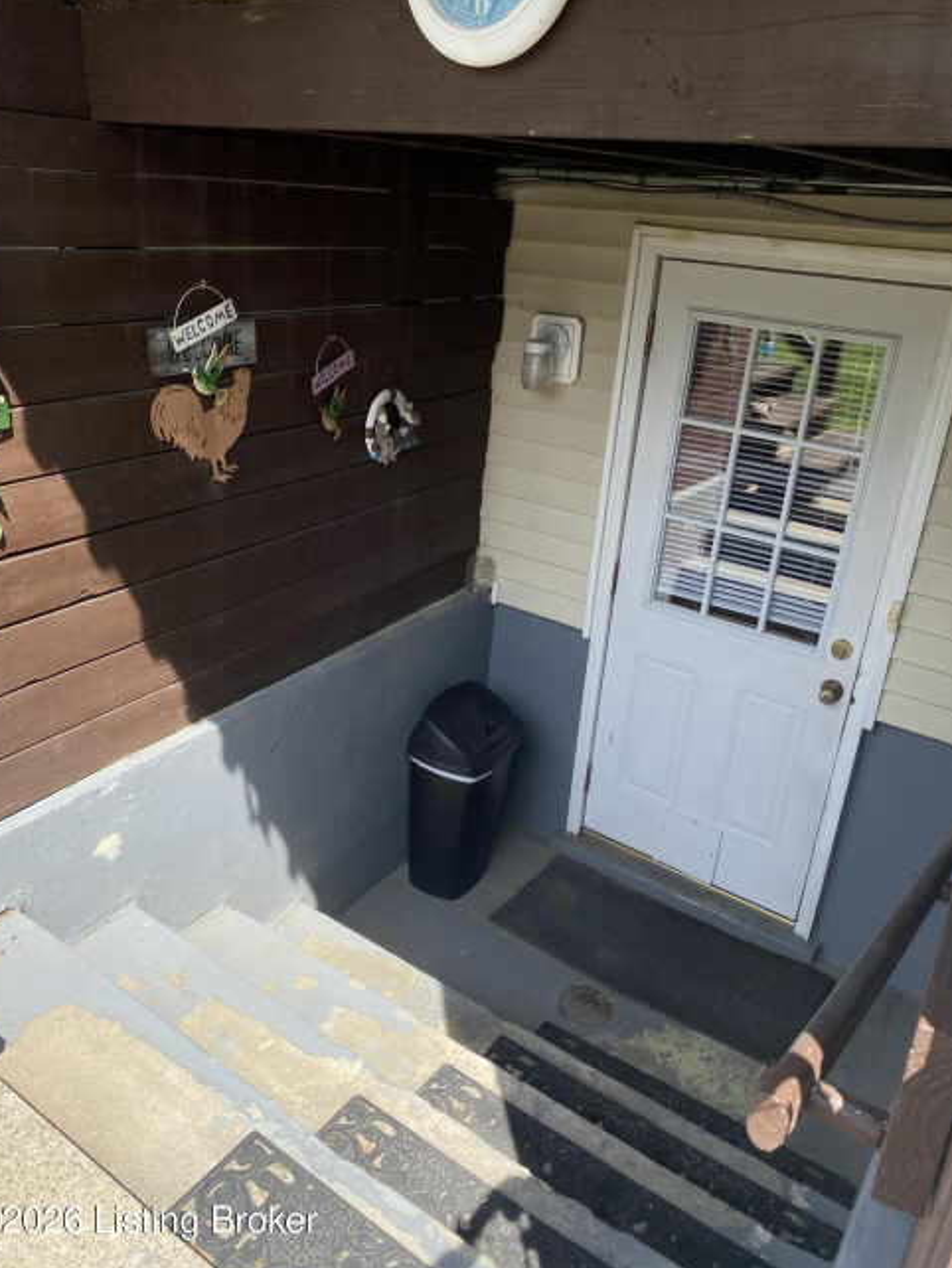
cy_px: 621
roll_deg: -4.7
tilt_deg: -22.6
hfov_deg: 51.4
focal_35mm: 27
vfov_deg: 65.3
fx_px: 989
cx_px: 464
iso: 32
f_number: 1.8
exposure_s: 1/1727
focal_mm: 4.25
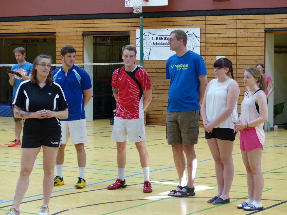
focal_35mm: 104
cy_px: 108
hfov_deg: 18.9
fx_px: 862
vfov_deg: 14.2
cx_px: 144
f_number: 2.8
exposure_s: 1/60
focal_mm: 18.7
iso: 125
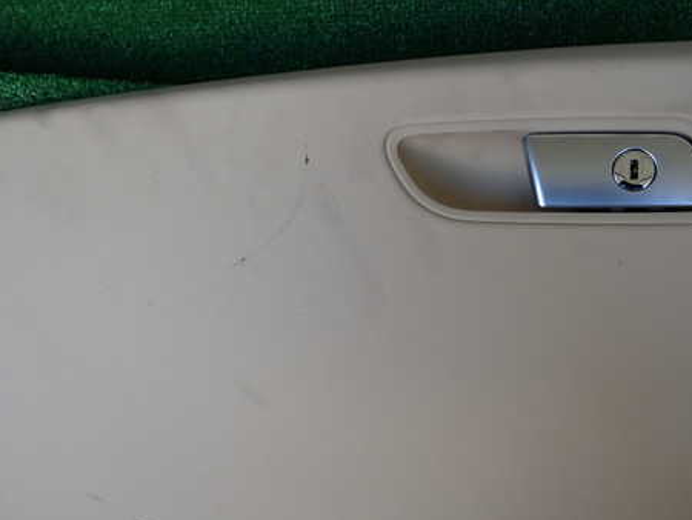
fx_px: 800
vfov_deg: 36.0
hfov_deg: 46.7
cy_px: 258
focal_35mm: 40
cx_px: 375
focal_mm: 5.4
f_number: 3.2
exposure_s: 1/60
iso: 100
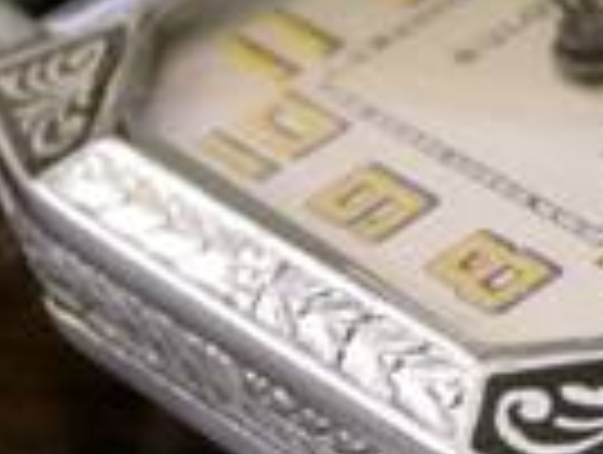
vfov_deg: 8.9
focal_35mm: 167
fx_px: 2914
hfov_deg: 11.5
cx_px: 778
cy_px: 121
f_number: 6.1
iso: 200
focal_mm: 10.3
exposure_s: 1/2.7
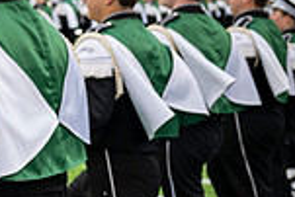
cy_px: 54
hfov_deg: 18.5
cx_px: -197
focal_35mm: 92
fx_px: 755
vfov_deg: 14.8
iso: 160
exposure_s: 1/500
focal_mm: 24
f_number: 2.8
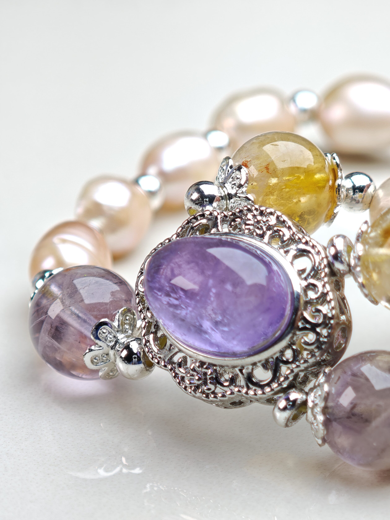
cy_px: 260
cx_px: 195
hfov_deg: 10.6
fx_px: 2103
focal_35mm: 140
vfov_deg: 14.1
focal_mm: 11.5
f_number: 1.8
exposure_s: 1/416
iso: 50
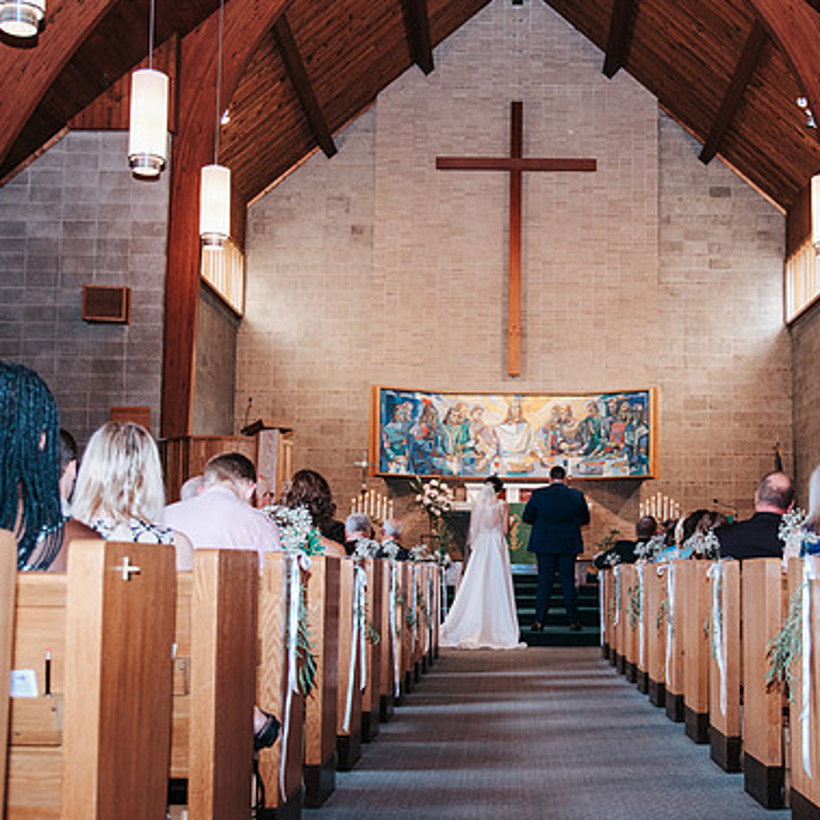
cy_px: 430
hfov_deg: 33.8
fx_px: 1340
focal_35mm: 50
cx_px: 522
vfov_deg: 34.0
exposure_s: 1/200
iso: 1000
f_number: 4
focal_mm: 31
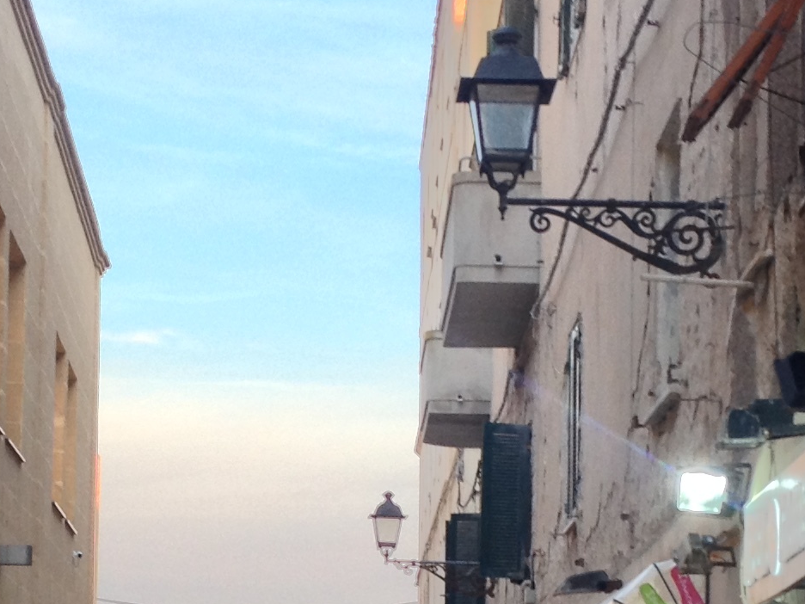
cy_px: 579
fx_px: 2837
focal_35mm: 122
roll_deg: -0.3
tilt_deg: +2.2
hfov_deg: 16.1
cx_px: 300
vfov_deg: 12.0
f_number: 2.4
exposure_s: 1/30
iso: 50
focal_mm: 4.28
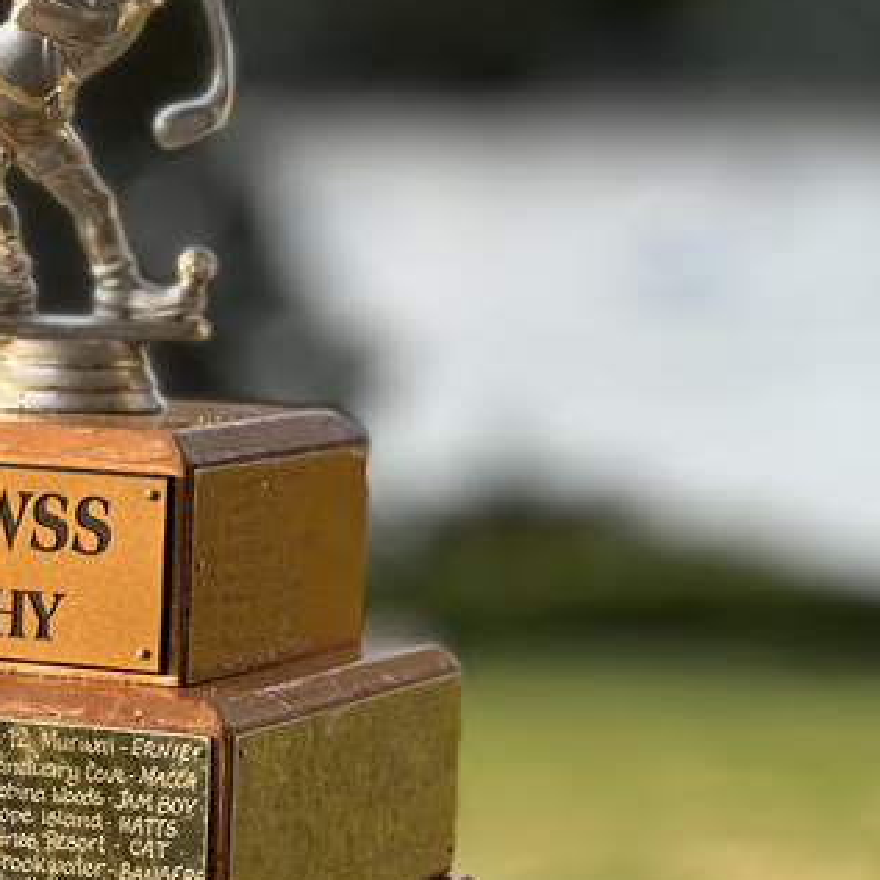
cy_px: 697
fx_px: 4947
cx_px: 50
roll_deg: -1.1
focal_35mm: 172
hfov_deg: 10.1
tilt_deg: -8.2
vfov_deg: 10.1
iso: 64
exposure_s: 1/121
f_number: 2.8
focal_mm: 9
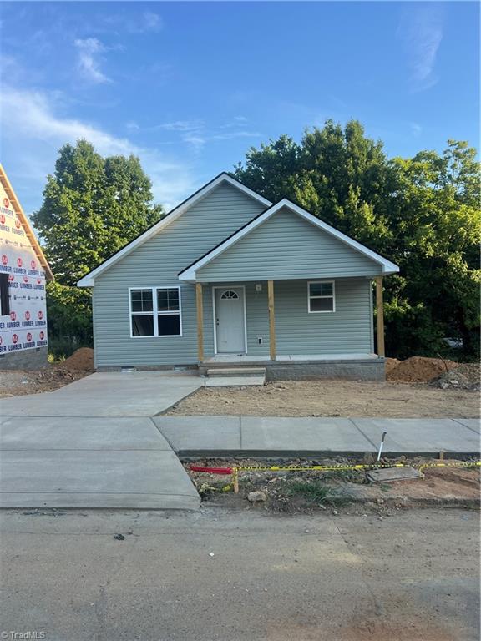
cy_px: 320
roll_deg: +2.2
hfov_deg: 53.1
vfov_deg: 67.3
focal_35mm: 26
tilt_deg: -1.1
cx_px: 240
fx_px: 482
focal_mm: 5.7
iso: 50
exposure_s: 1/1038
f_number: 1.5
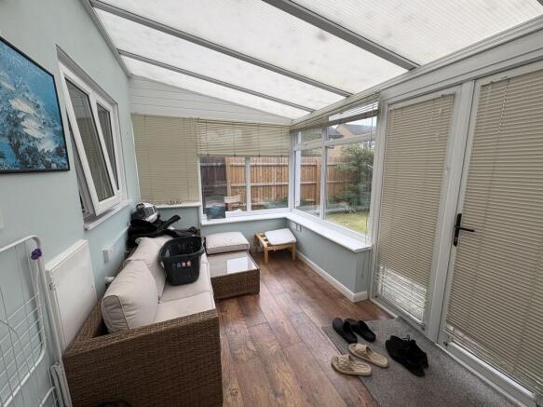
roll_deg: +0.4
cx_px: 272
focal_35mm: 14
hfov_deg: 102.1
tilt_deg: -10.2
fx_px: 220
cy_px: 204
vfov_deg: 85.7
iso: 80
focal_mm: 2.22
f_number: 2.2
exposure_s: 1/99
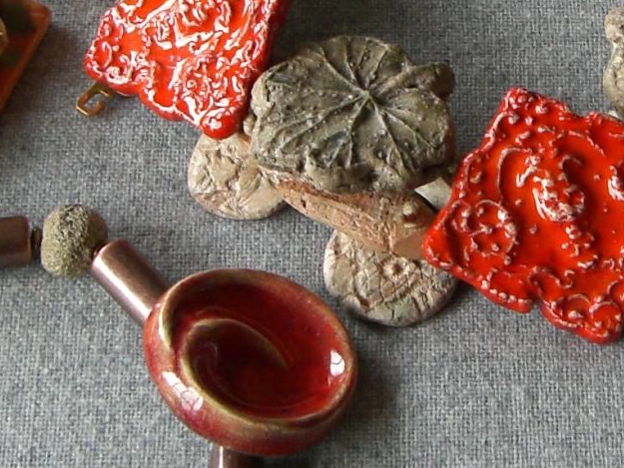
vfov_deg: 10.6
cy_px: 126
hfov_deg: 14.0
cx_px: 459
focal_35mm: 140
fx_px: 2524
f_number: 2.7
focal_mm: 6.2
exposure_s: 1/100
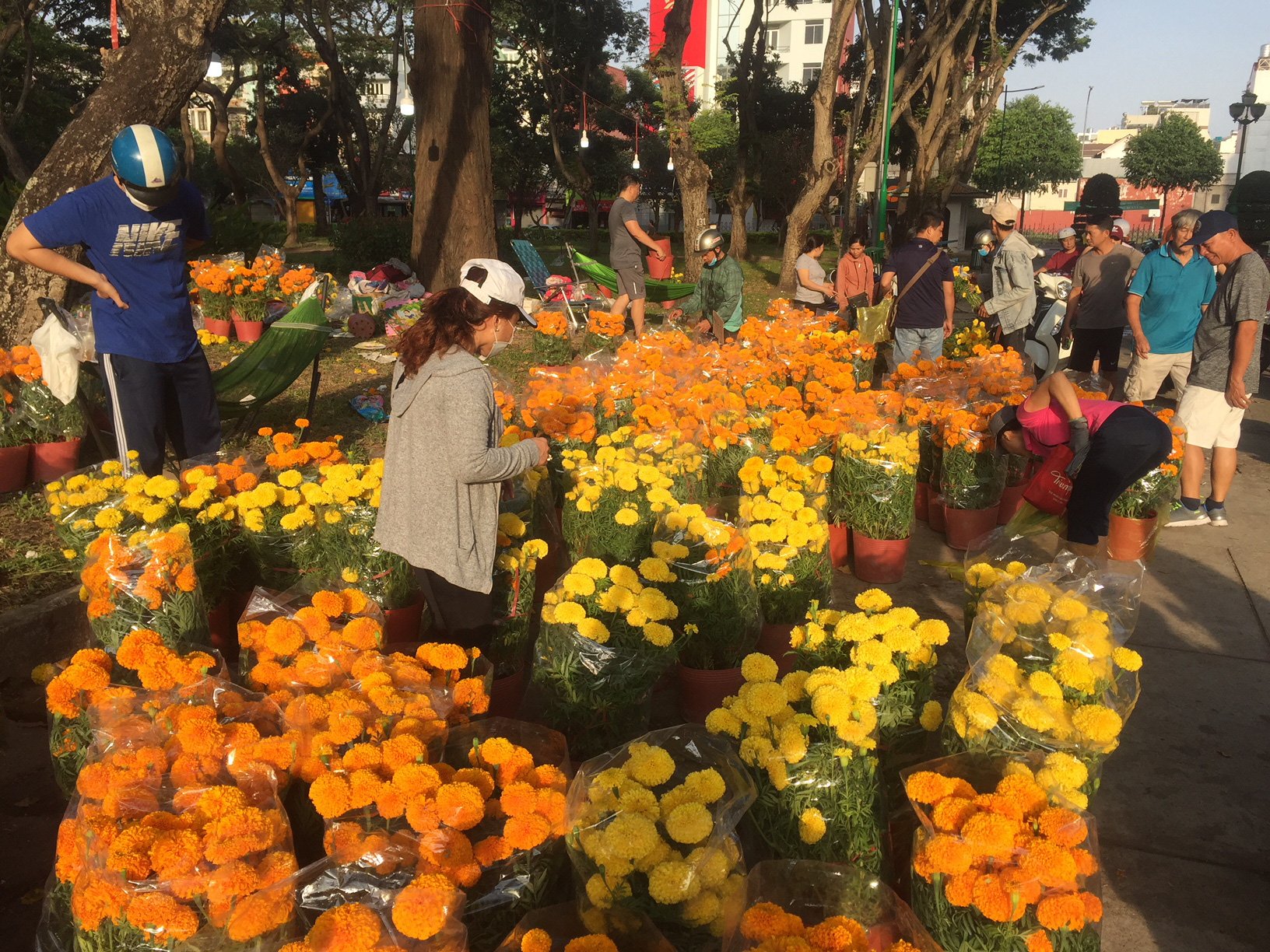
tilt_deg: -13.5
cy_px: 476
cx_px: 635
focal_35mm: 29
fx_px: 1064
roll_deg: -1.3
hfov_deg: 61.7
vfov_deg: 48.2
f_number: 2.2
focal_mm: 4.15
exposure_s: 1/964
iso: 32
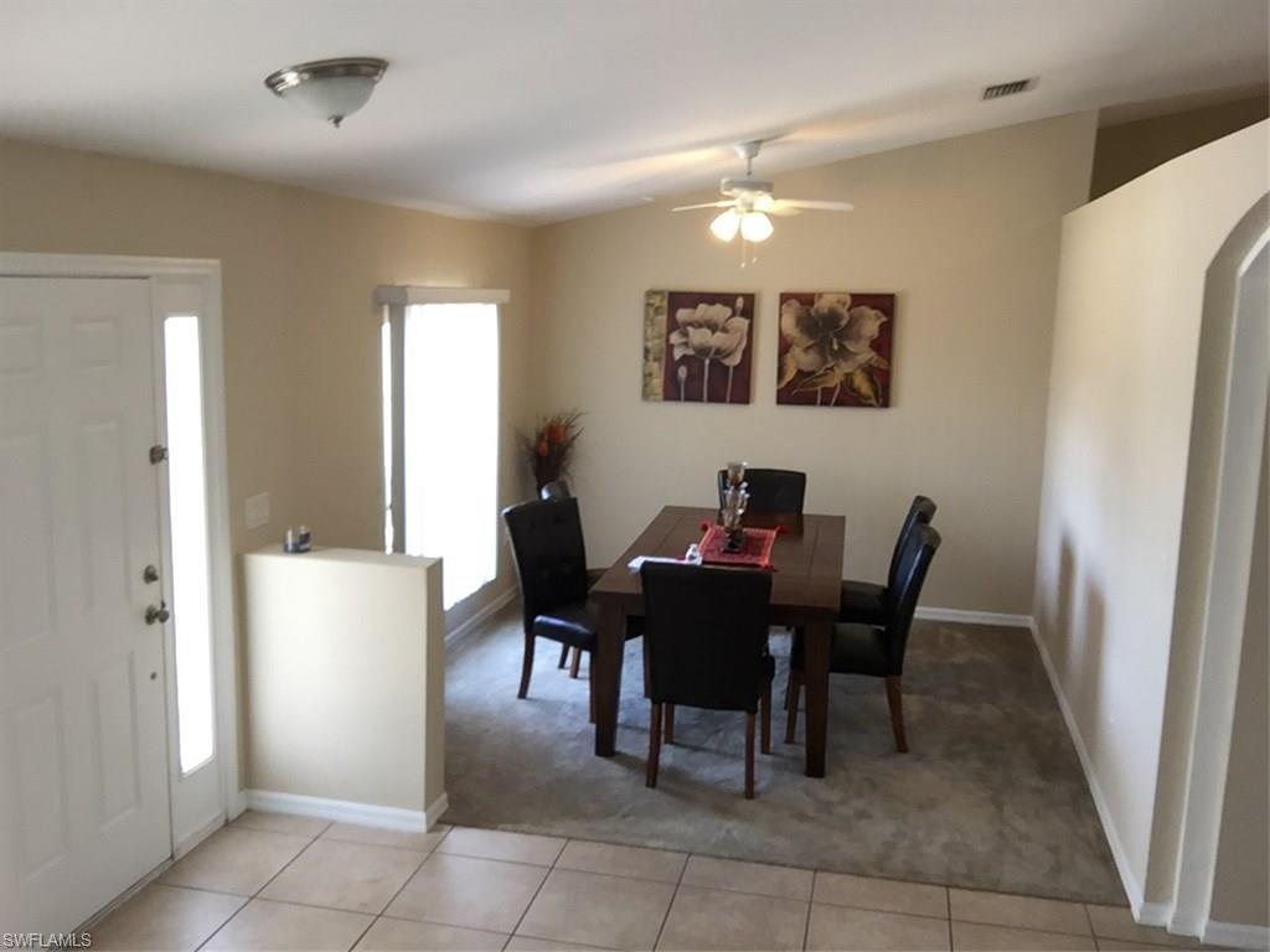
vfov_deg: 45.4
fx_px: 1137
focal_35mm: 31
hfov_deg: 58.4
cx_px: 635
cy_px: 476
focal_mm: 2.65
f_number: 2.2
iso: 50
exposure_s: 1/30
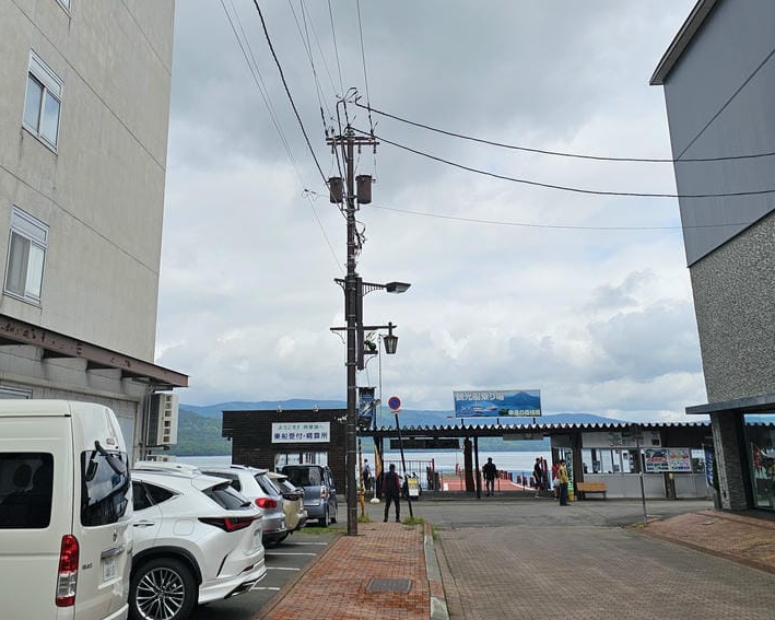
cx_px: 355
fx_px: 871
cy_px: 167
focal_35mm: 38
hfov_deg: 47.9
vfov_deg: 38.3
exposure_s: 1/1202
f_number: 1.7
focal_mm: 6.3
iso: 10
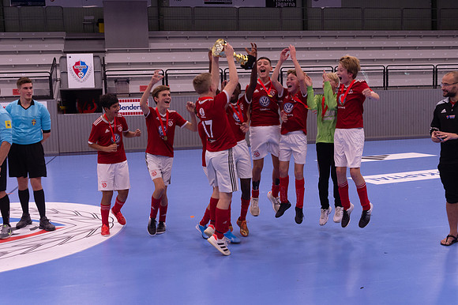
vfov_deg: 31.5
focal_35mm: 42
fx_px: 540
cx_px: 229
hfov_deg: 46.0
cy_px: 152
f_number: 3.5
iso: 1800
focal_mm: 40
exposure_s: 1/200
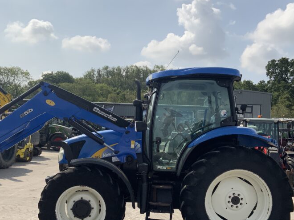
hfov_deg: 42.1
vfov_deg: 32.0
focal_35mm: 45
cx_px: 146
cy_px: 140
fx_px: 382
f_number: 1.8
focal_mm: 3
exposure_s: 1/3322
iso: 20
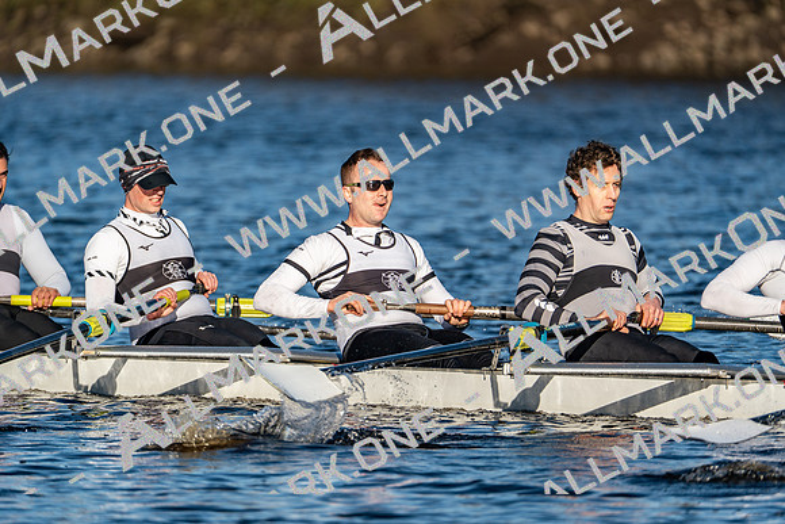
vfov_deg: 2.3
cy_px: 262
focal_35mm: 600
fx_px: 13086
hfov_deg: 3.4
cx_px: 392
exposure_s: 1/2000
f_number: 6.3
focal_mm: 600
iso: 250
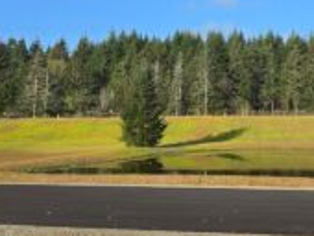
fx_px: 491
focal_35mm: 54
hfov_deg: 34.6
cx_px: 240
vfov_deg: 26.8
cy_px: 65
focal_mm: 6.3
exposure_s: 1/670
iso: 12
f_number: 1.7
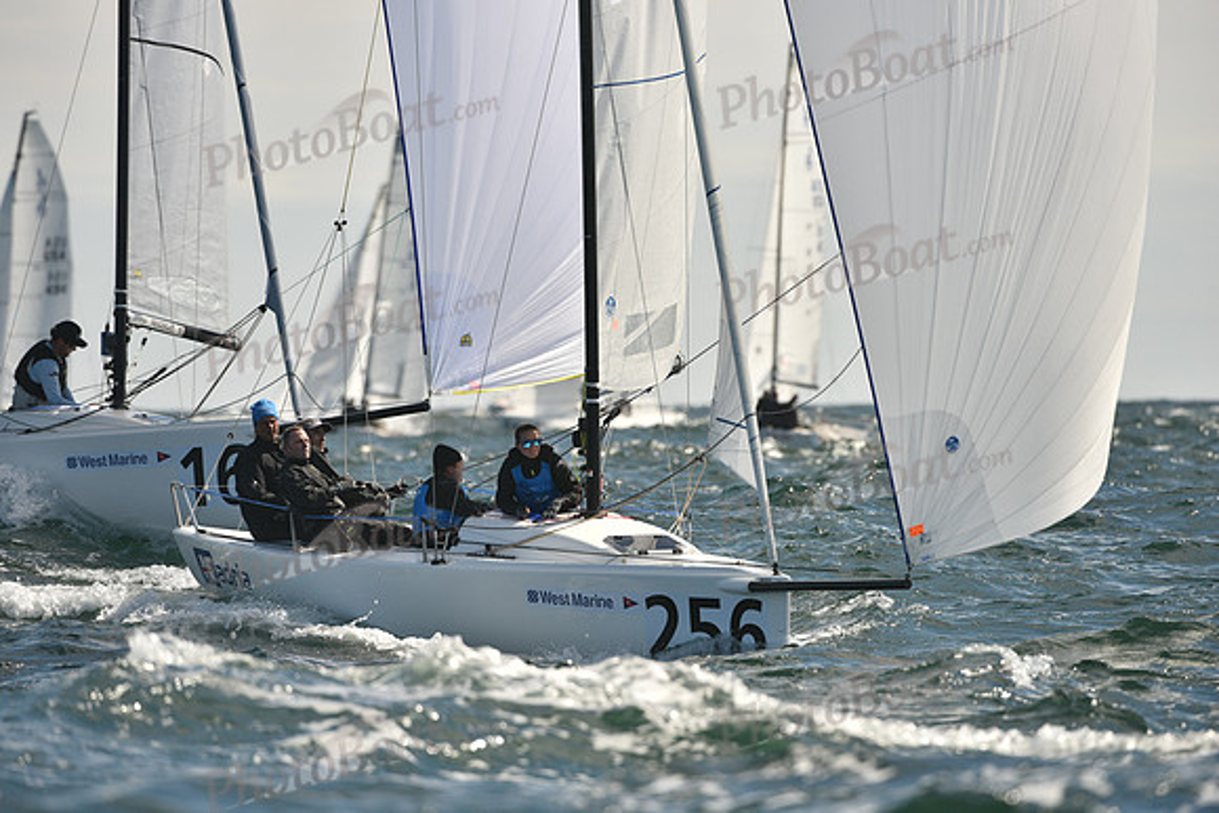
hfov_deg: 5.2
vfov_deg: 3.4
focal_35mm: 400
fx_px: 13547
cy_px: 406
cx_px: 610
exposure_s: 1/1600
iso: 250
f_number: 5.6
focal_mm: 400
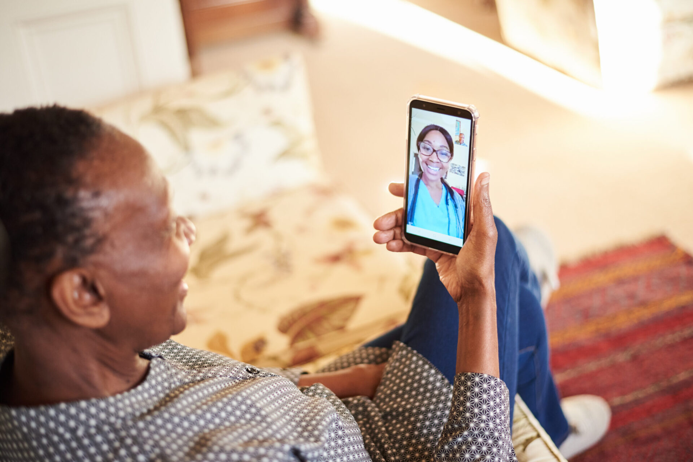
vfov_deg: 27.0
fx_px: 963
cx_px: 346
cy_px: 231
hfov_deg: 39.6
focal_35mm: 50
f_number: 1.8
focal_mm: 50
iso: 800
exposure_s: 1/320
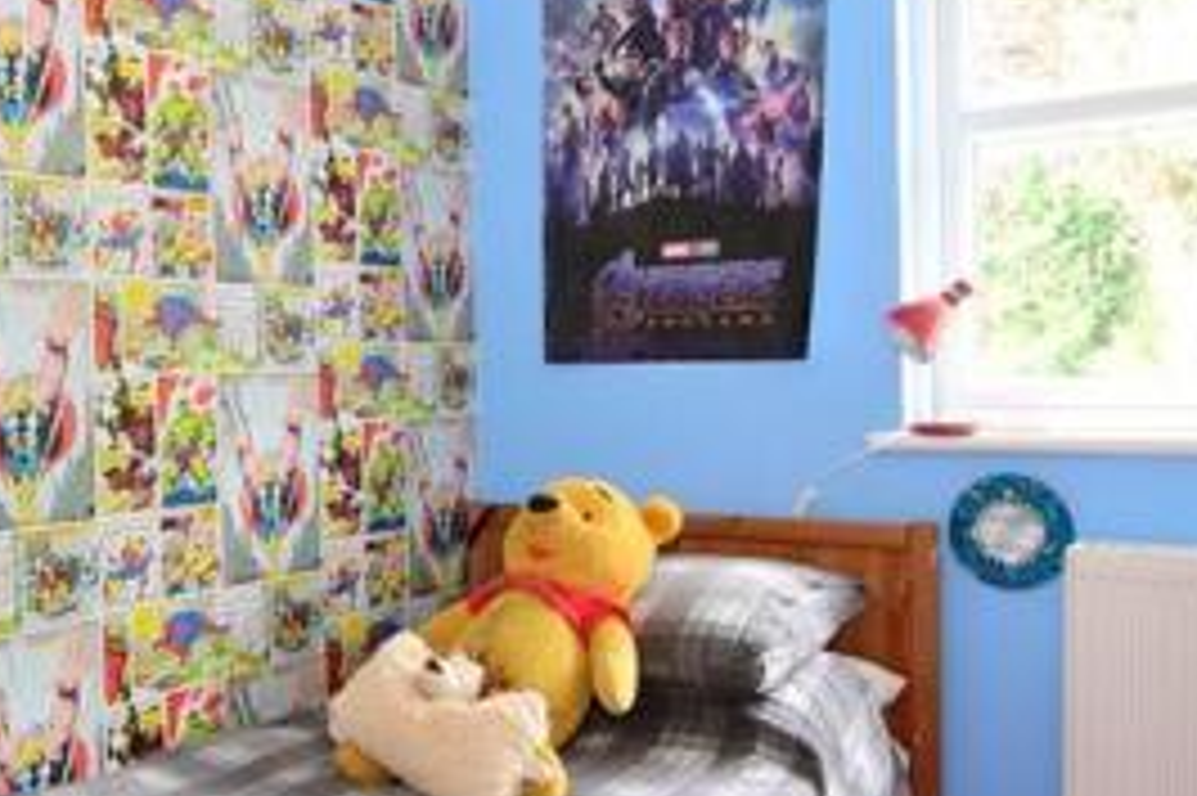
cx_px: 396
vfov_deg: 35.9
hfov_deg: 50.9
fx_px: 1229
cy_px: 411
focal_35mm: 37
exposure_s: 1/8
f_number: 5.6
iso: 400
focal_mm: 10
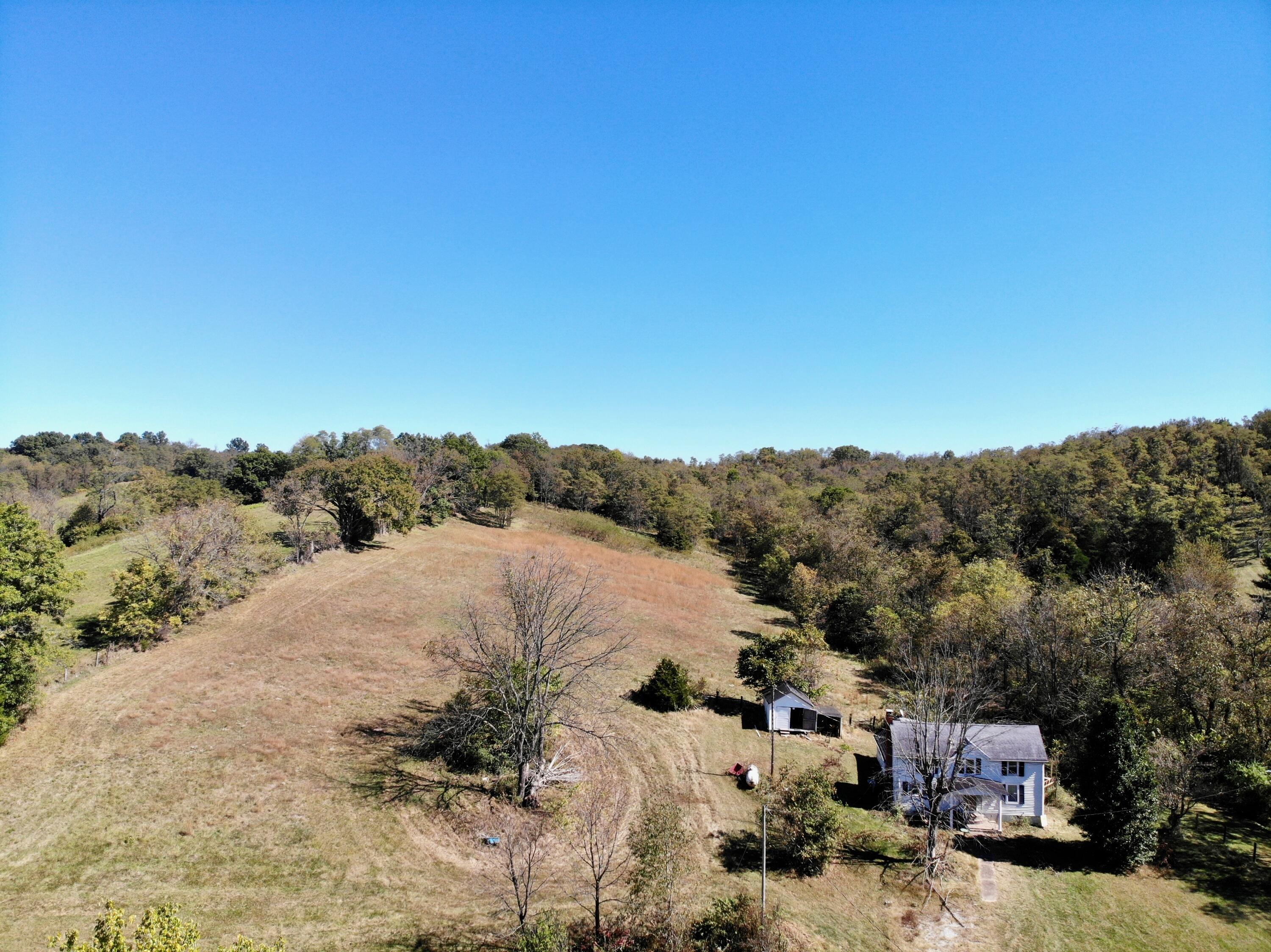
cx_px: 636
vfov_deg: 56.8
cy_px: 476
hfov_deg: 71.6
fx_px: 881
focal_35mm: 24
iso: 100
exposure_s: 1/650
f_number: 2.8
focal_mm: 4.5
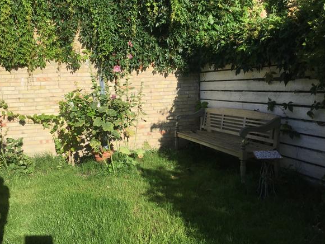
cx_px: 160
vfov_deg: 44.2
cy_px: 123
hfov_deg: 56.8
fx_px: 301
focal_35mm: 32
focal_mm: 3.3
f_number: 2.4
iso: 25
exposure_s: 1/1294
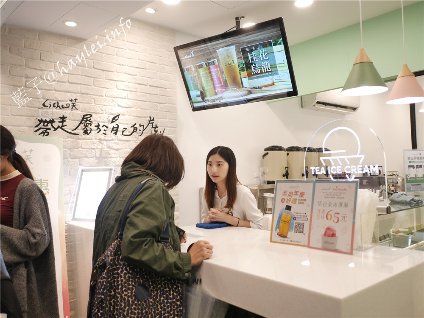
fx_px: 367
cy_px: 159
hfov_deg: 60.0
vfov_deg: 46.8
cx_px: 212
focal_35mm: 30
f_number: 1.7
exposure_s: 1/125
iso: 200
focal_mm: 15
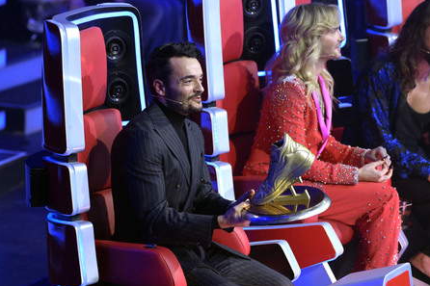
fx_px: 3259
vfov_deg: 5.0
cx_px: 214
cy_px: 143
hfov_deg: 7.5
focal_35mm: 273
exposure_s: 1/400
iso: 12800
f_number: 5.6
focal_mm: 270
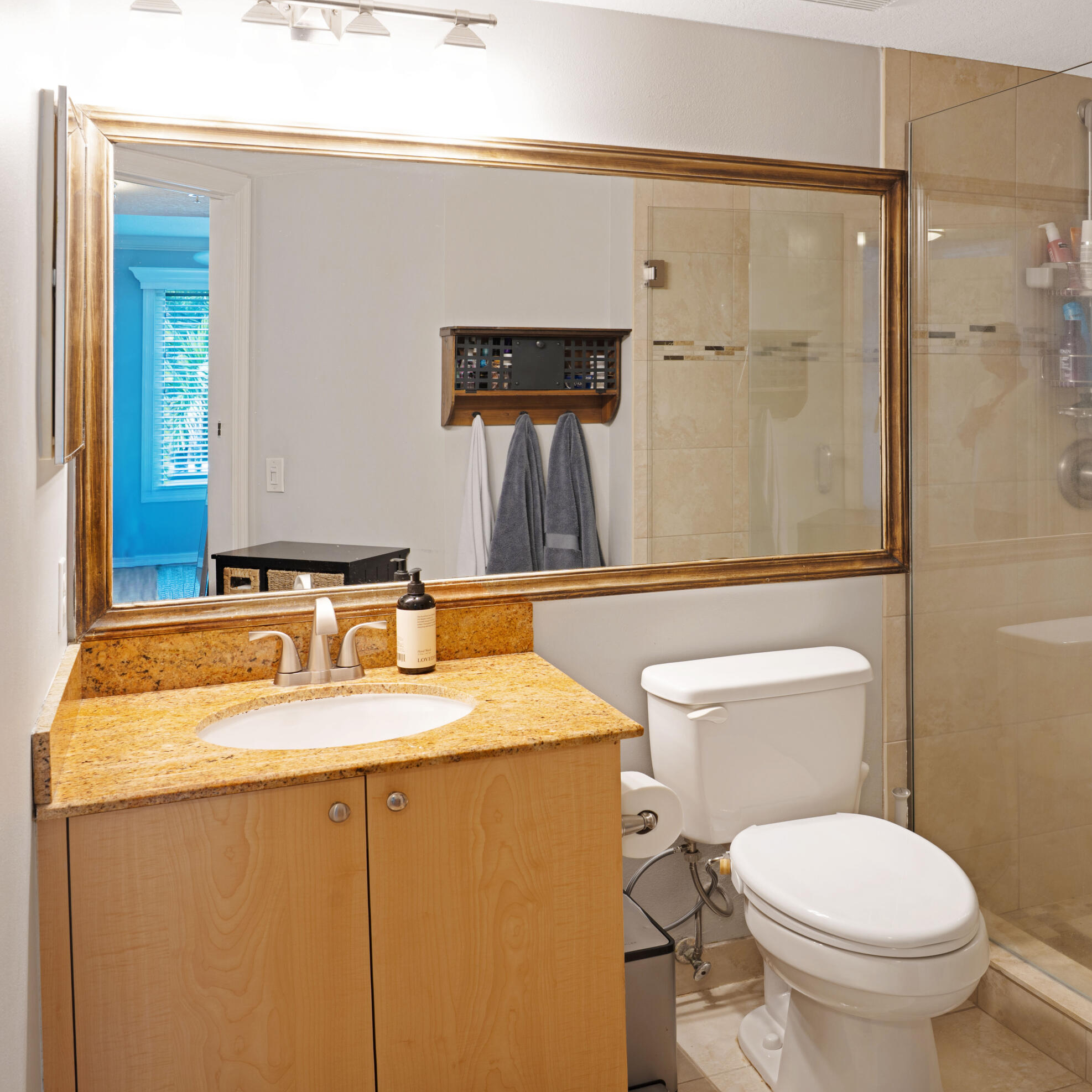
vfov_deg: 52.5
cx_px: 697
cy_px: 548
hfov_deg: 51.9
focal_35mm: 31
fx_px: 1106
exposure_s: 1/13
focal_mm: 24
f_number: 8
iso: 100
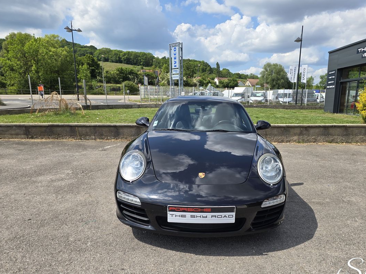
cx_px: 204
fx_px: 275
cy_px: 154
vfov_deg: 52.9
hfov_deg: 67.1
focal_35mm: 26
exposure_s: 1/816
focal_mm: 6.3
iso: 12
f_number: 1.7
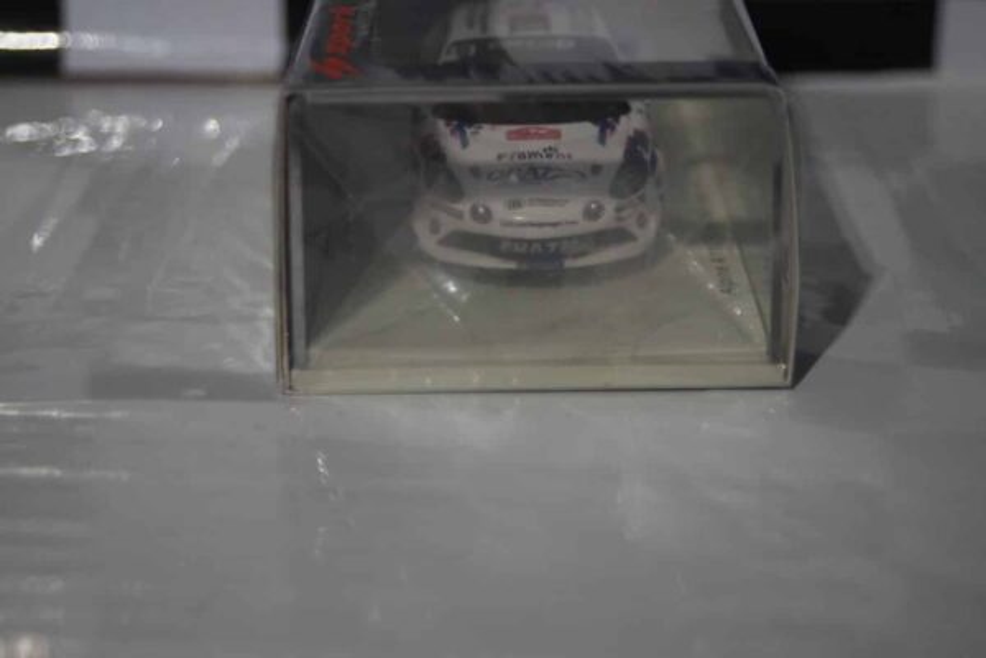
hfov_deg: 27.0
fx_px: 2054
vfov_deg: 18.2
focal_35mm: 75
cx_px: 493
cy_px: 329
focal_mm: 50
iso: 1250
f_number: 4.5
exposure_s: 1/160
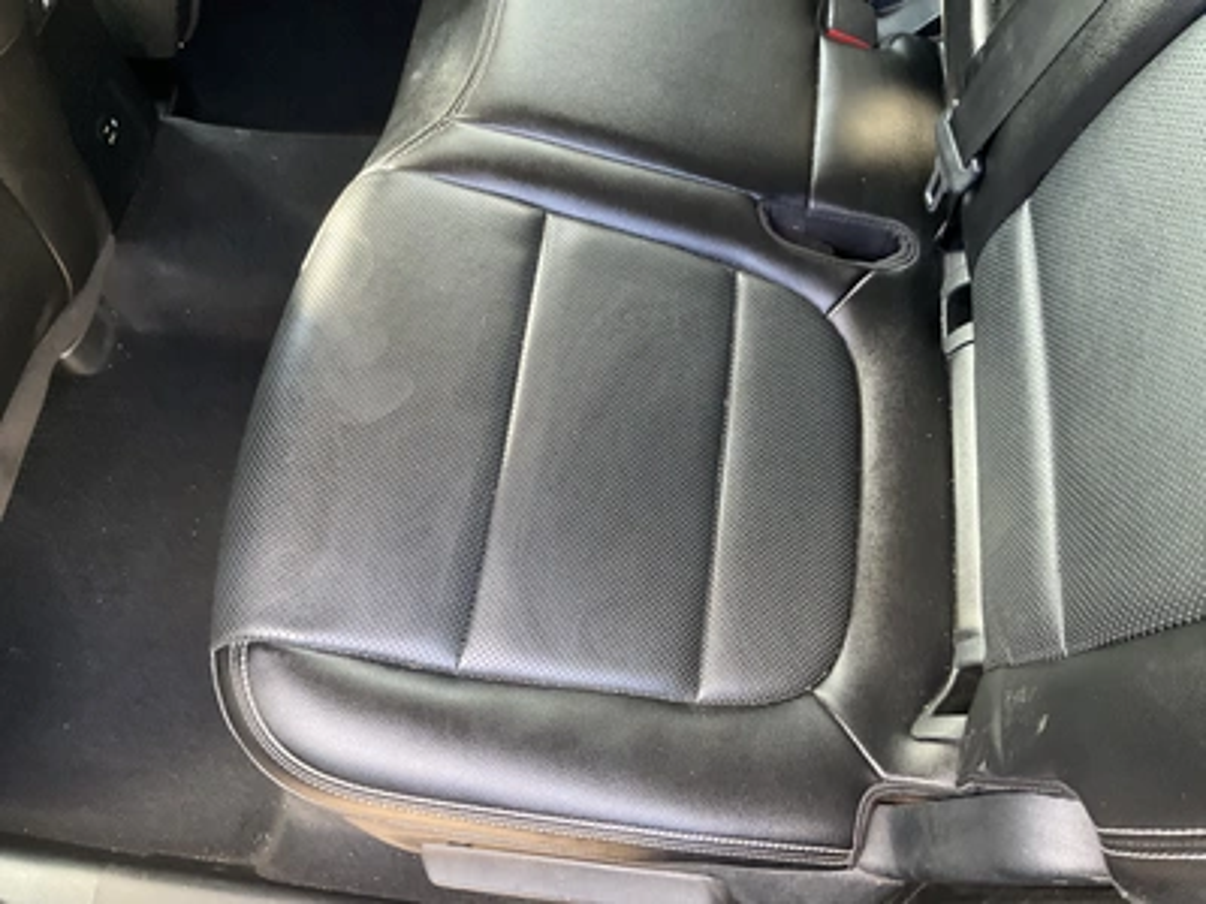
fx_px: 1010
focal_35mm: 29
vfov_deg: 48.2
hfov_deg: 61.7
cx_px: 603
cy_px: 452
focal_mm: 3
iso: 250
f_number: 1.8
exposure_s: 1/60
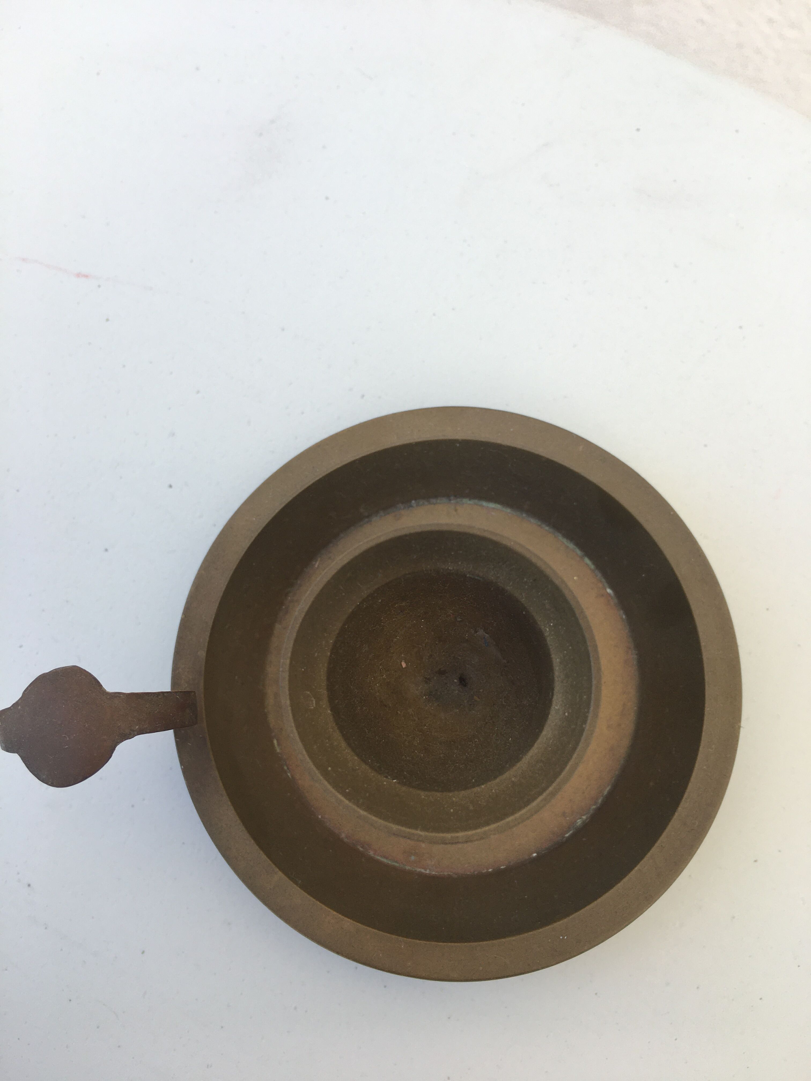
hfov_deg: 48.2
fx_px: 906
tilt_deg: -80.7
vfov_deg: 61.7
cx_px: 406
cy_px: 540
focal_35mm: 29
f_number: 2.2
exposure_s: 1/239
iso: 25
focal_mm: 4.15
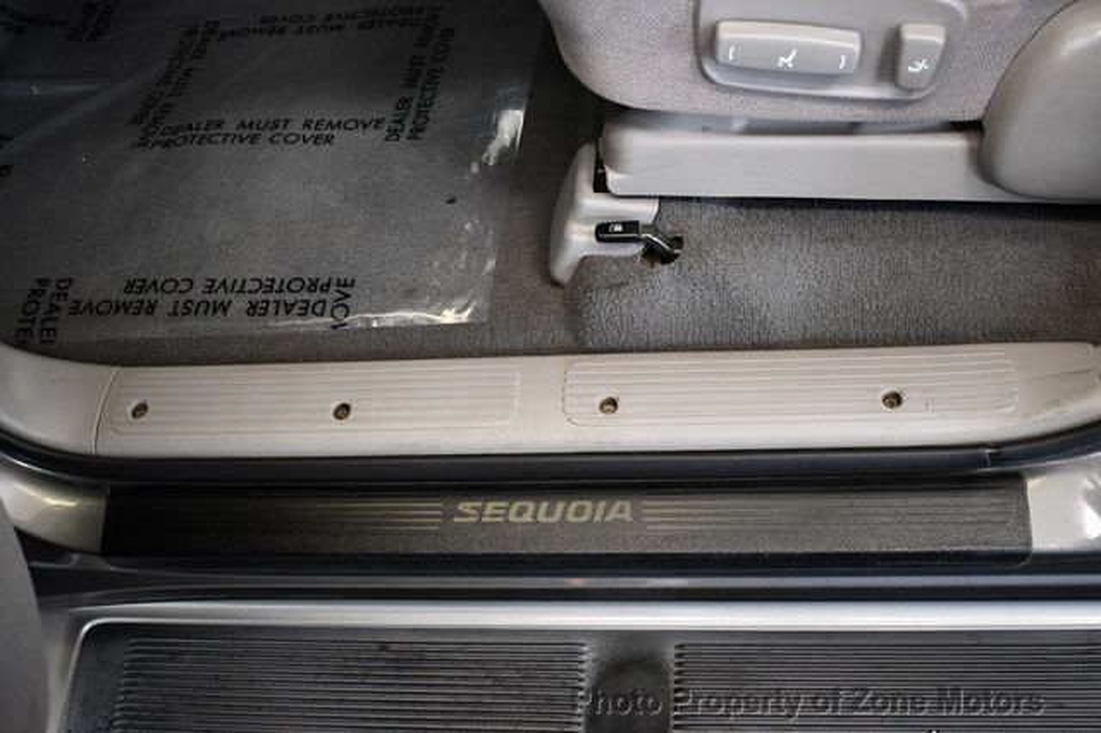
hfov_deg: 51.9
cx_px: 550
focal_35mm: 37
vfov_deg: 35.9
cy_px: 366
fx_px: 1131
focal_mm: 25
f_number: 4
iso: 2500
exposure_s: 1/125
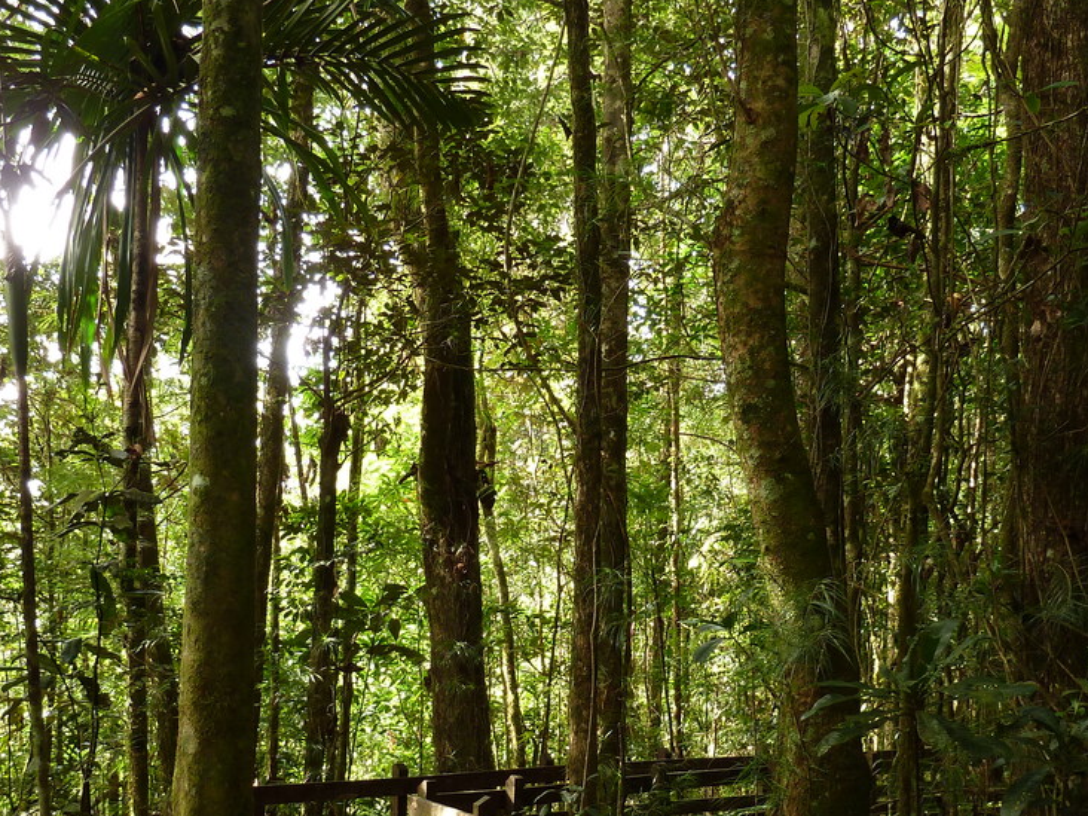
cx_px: 583
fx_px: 1289
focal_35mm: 41
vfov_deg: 34.2
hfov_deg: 45.7
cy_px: 638
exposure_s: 1/8
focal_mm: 4.1
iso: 80
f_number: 3.3
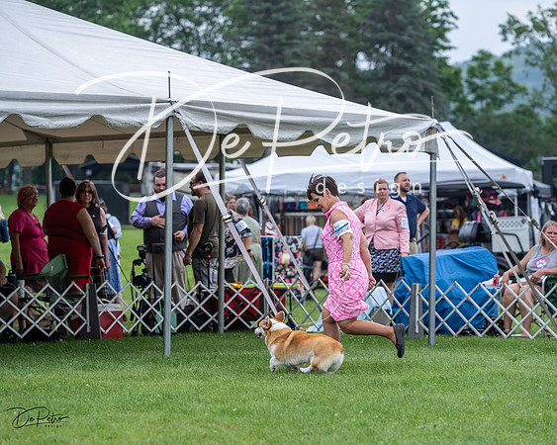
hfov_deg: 15.3
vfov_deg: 12.2
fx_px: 2079
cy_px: 222
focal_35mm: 126
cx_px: 278
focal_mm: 112
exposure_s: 1/640
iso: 100
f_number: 3.5
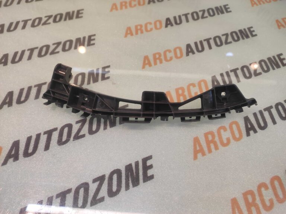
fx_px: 140
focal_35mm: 17
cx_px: 143
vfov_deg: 74.7
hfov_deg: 91.1
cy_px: 107
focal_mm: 4.74
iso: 131
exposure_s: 1/33
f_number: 1.79
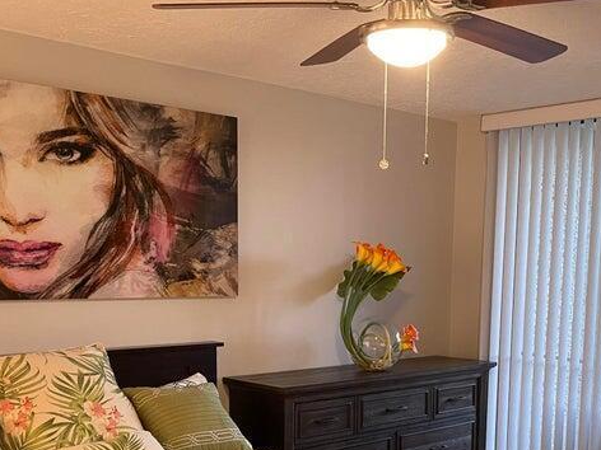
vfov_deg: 29.7
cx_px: 357
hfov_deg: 40.3
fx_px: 816
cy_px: 395
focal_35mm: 47
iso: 500
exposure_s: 1/60
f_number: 1.6
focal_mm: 4.2
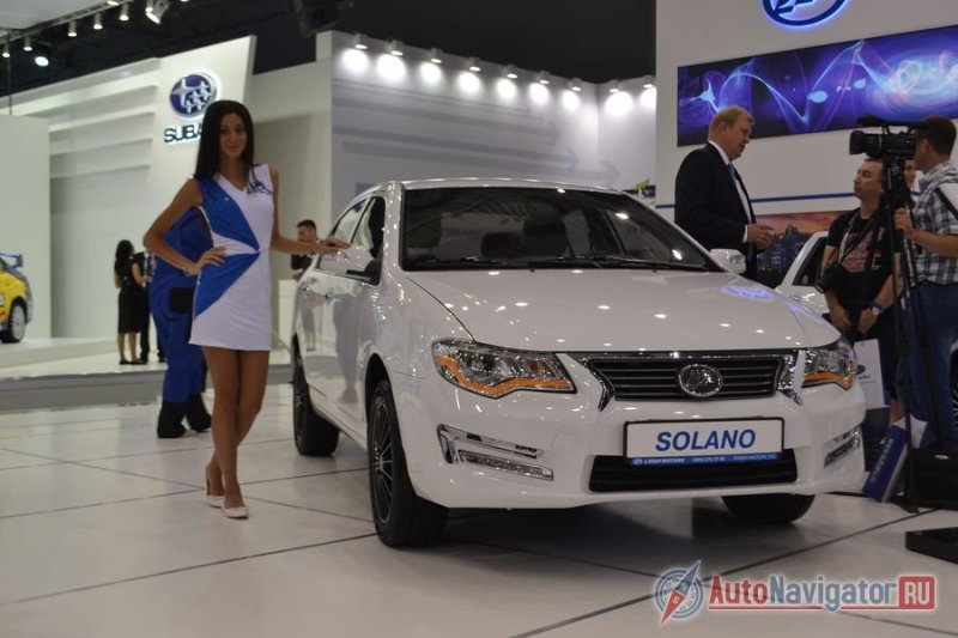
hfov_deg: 43.6
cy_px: 319
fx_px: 1197
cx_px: 479
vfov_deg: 29.9
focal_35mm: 45
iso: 400
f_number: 5
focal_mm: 30
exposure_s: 1/100
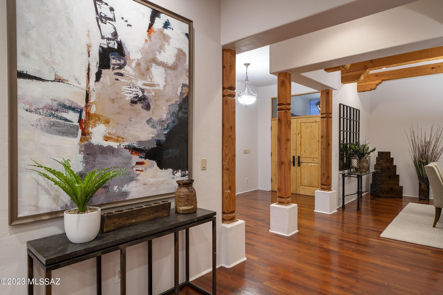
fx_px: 246
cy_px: 148
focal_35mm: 20
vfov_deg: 61.9
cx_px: 222
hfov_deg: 84.0
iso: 200
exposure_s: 1/1.25
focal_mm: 20
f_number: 9
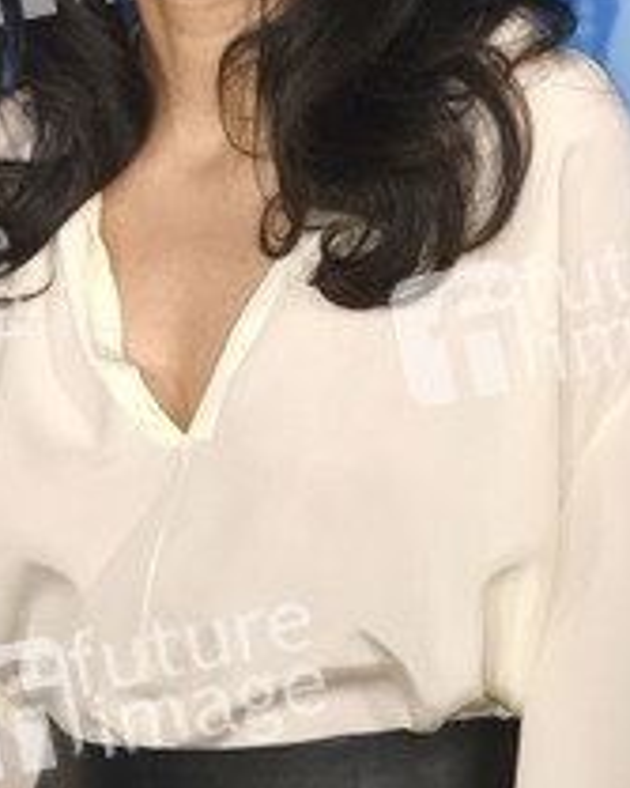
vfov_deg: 5.4
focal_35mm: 359
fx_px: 8373
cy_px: 128
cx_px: 241
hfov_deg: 4.3
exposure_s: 1/400
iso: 640
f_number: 2.8
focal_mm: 200
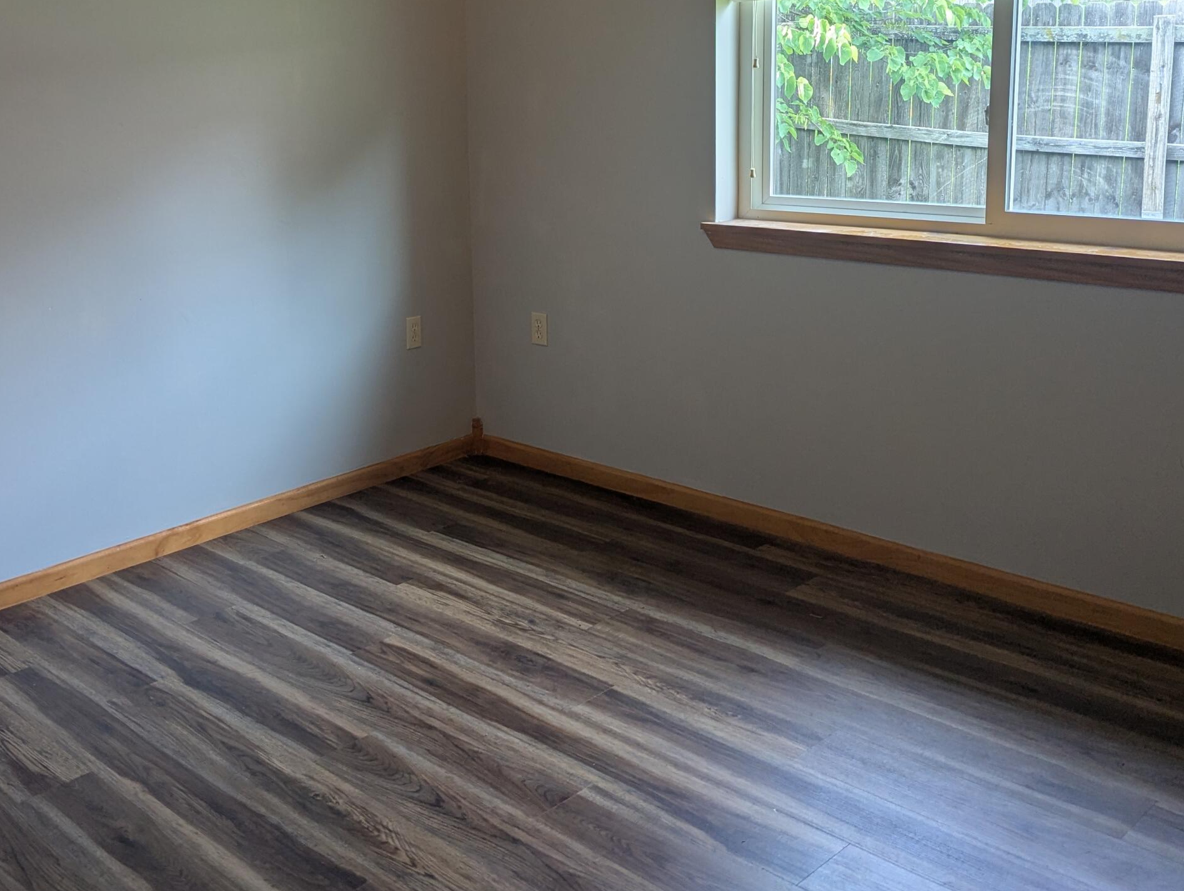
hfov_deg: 47.3
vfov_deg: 37.4
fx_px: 1301
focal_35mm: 38
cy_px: 302
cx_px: 314
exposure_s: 1/120
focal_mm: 6.81
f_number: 1.85
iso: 79
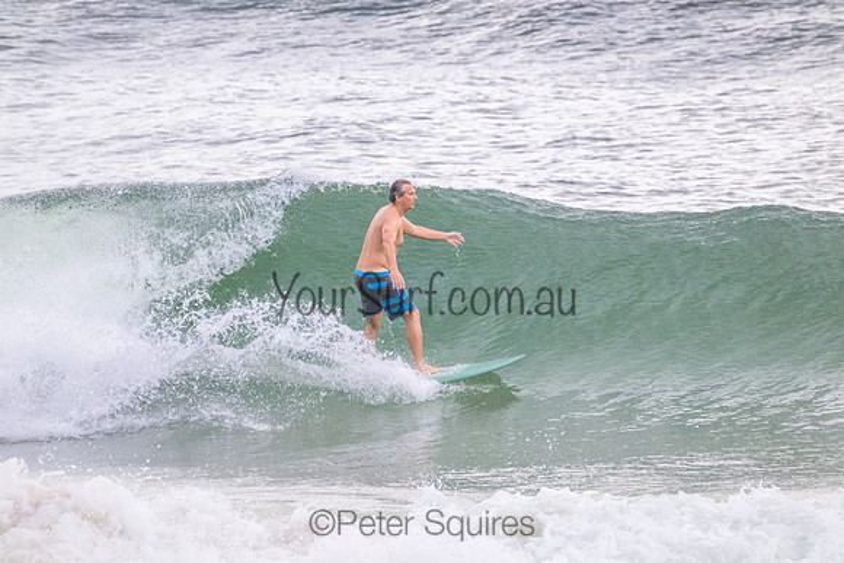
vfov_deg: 1.7
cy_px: 282
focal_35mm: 800
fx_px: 18759
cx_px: 422
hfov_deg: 2.6
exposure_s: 1/2000
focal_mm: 800
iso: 4500
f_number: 11
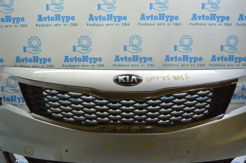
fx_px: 184
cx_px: 123
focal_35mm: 27
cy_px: 82
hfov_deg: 67.4
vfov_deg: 47.9
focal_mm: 18
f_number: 3.5
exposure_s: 1/100
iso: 400
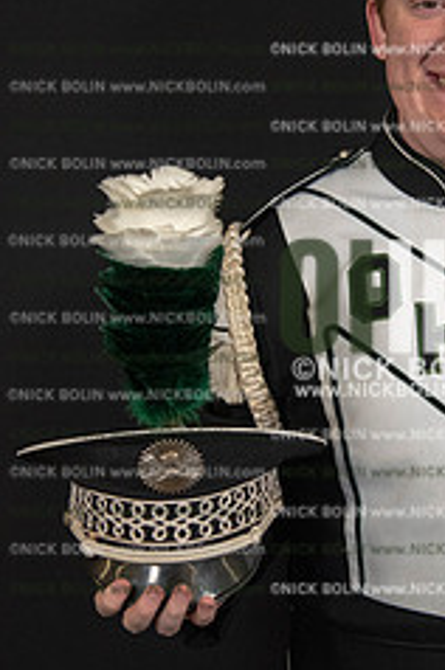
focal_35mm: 72
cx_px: 397
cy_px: 318
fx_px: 1339
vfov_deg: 28.1
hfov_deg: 18.6
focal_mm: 38
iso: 2000
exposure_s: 1/640
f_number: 5.6
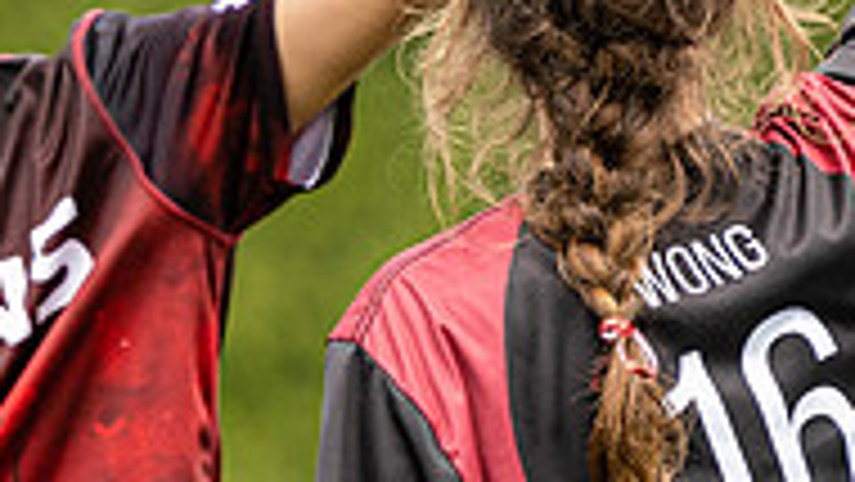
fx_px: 28801
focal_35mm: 1270
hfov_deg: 1.7
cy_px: 273
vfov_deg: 1.0
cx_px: 536
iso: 160
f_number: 2.8
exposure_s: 1/1000
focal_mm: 200
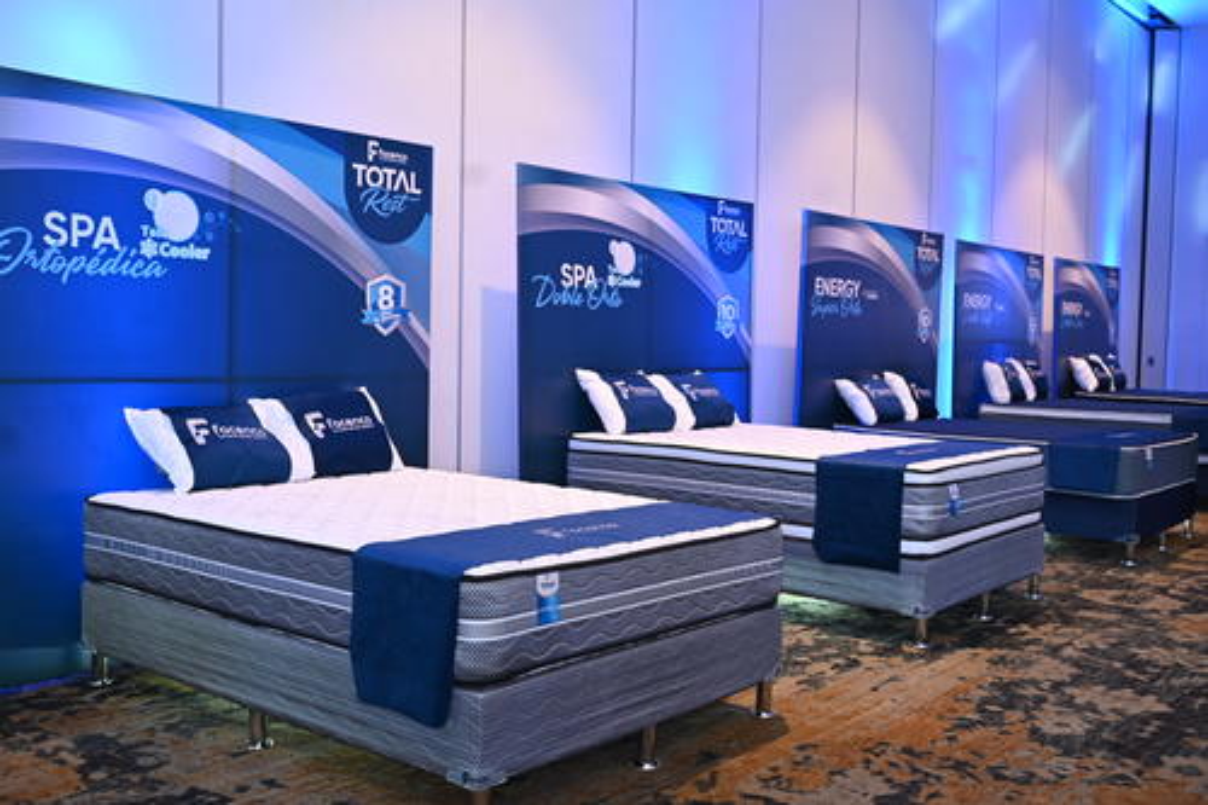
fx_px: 1174
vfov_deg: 37.8
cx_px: 604
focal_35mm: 35
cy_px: 402
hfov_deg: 54.5
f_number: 4
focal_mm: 35
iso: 1000
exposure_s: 1/60
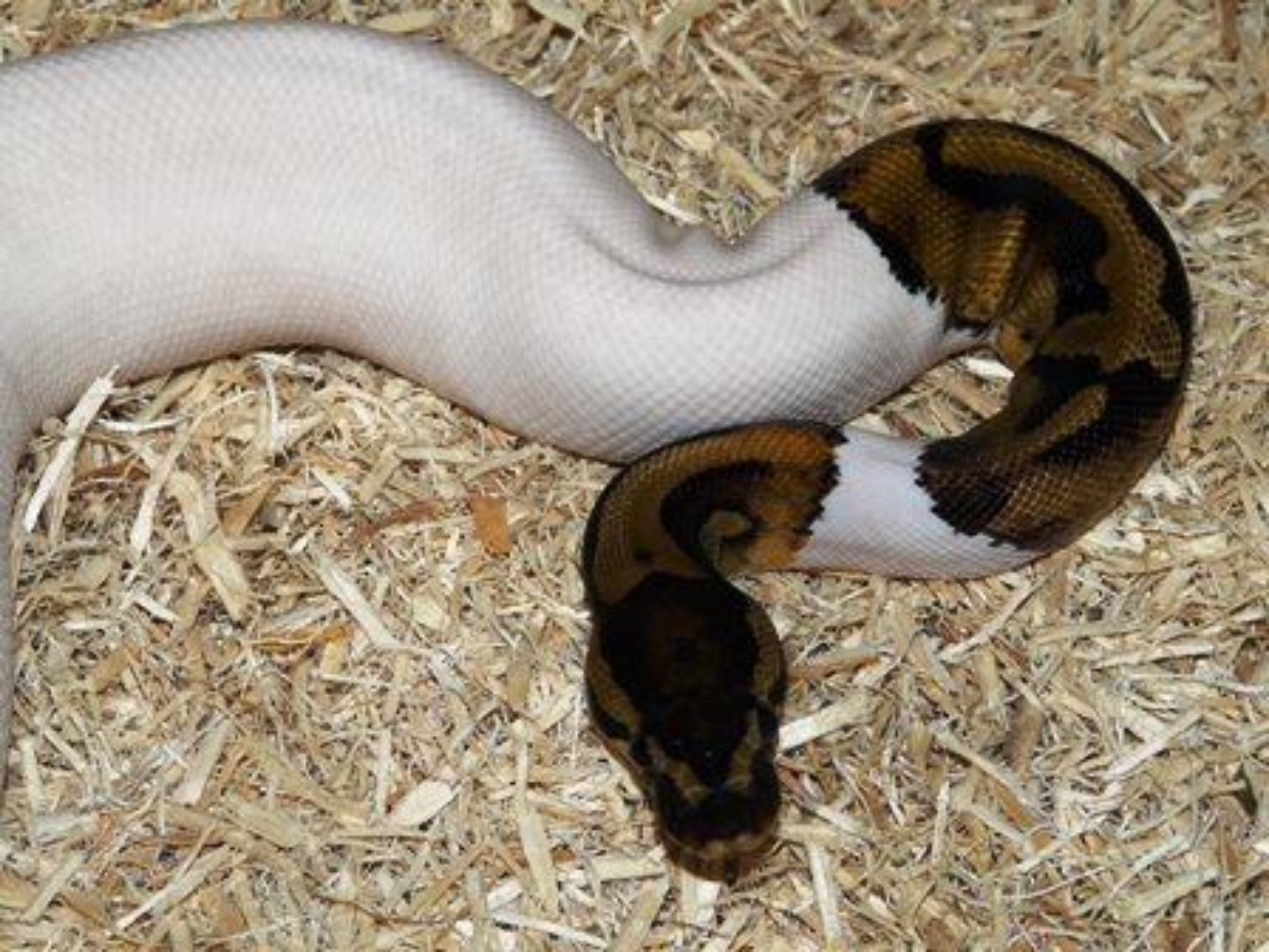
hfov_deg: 15.6
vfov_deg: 11.8
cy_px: 476
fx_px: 4619
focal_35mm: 126
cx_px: 634
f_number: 3.6
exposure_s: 1/60
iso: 100
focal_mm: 20.6
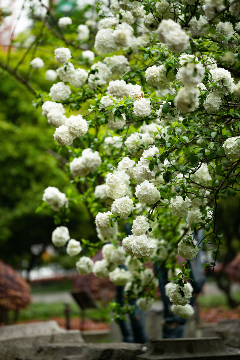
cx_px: 120
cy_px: 180
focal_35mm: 200
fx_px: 2000
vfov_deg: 10.3
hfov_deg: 6.9
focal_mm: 200
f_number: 2.8
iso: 1000
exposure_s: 1/250
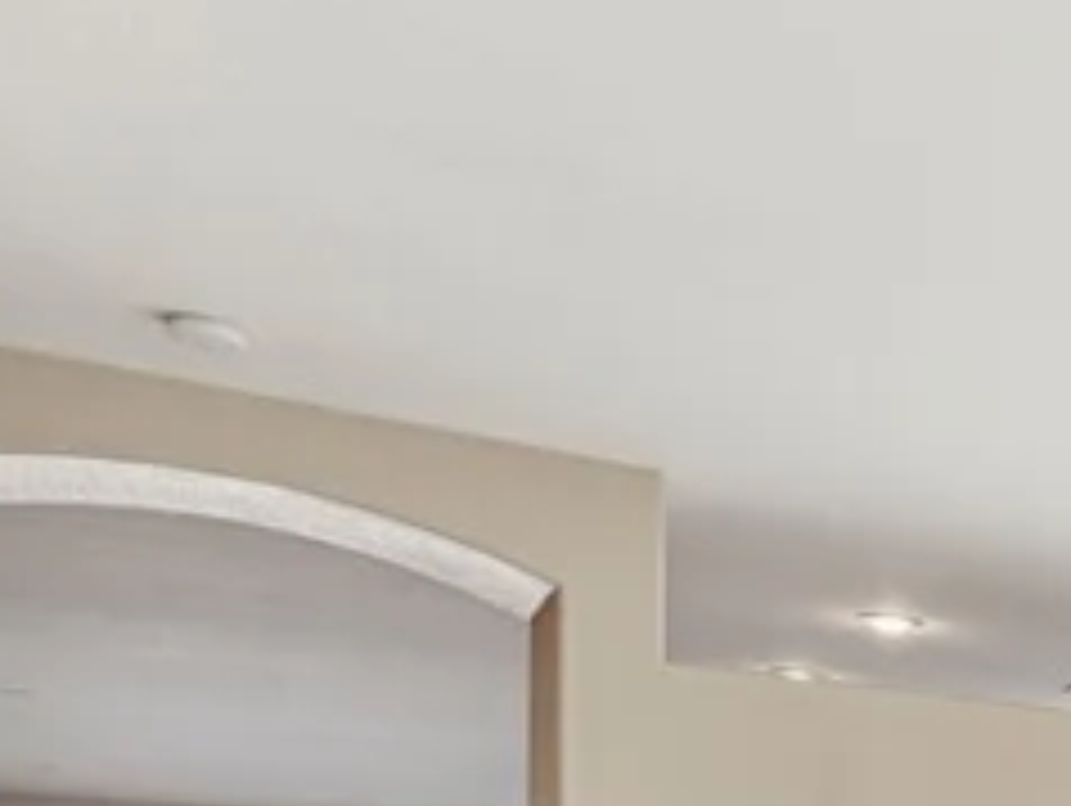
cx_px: 1863
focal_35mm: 62
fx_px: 1920
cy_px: 1101
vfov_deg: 21.1
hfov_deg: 21.7
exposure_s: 1/1000
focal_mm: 15
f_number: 9
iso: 1000
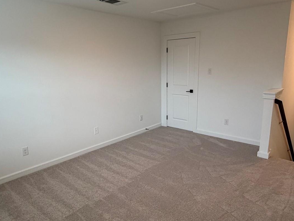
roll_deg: +1.7
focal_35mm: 27
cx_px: 140
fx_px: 229
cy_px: 111
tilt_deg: -12.2
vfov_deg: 51.3
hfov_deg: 65.3
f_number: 2.2
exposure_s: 1/120
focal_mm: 2.22
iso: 250
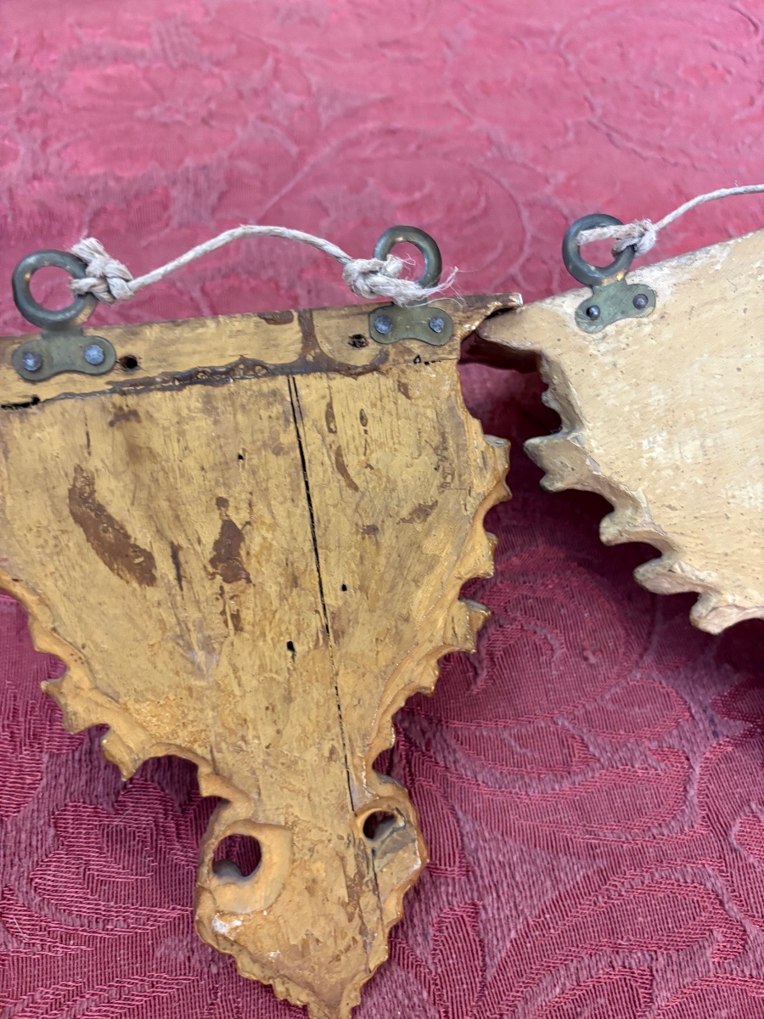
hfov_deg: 53.1
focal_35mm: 26
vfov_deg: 67.3
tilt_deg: -60.0
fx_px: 765
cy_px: 510
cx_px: 382
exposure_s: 1/50
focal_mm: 5.96
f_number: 1.6
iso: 320
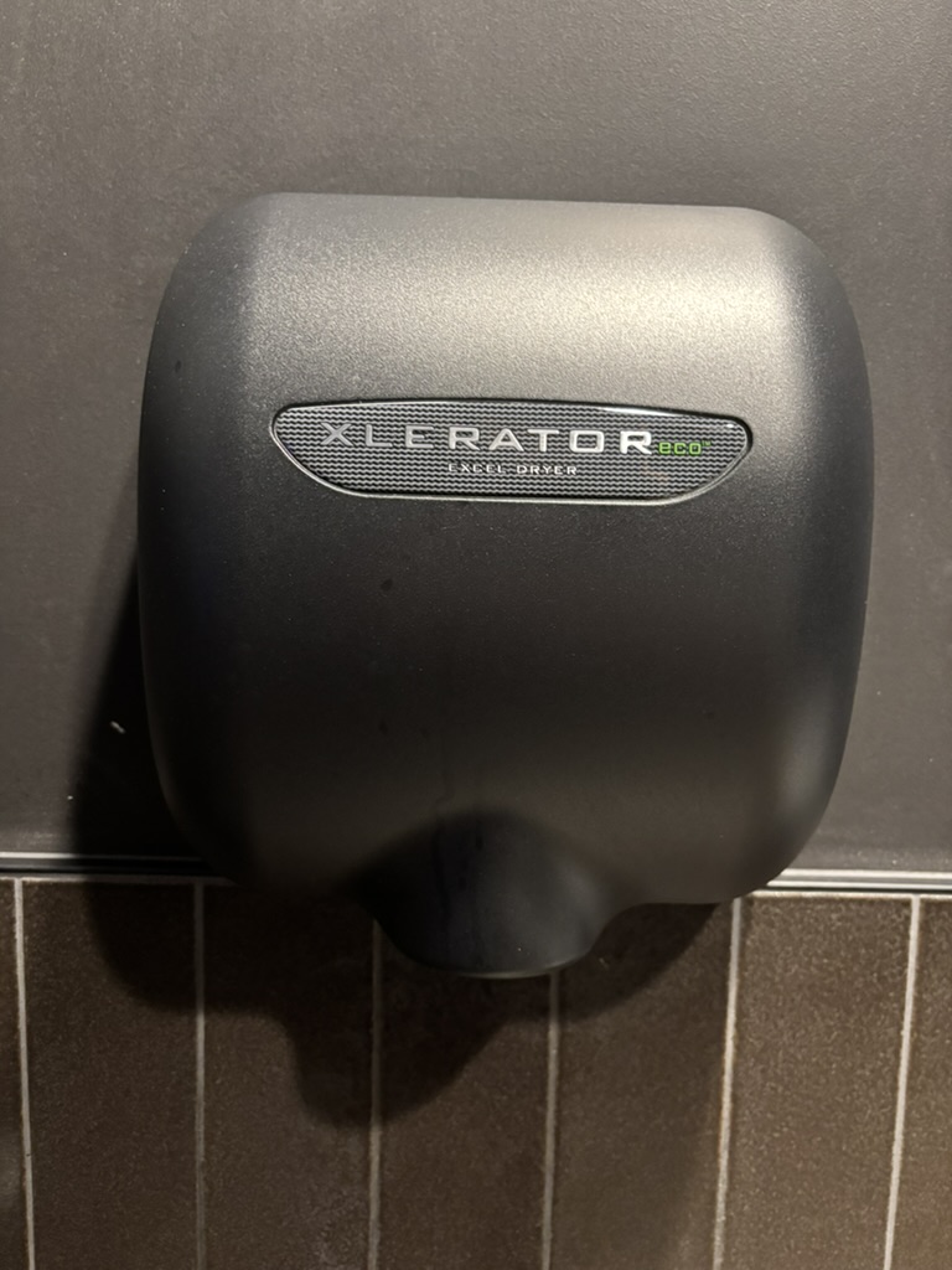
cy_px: 635
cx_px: 476
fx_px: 953
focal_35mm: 26
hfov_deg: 53.1
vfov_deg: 67.3
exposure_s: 1/30
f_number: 1.6
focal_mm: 5.96
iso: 640
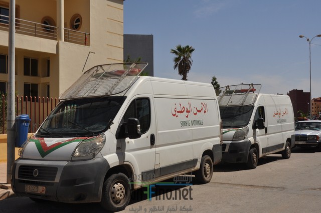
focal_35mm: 42
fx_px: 374
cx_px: 160
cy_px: 106
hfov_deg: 46.5
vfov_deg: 31.8
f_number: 11
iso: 200
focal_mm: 28
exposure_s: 1/500
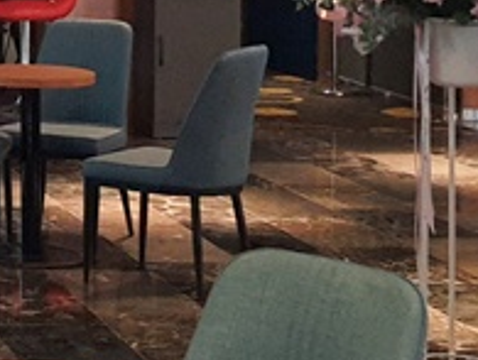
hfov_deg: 13.1
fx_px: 1840
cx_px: -436
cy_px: -76
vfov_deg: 11.0
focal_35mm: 133
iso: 500
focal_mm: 4.32
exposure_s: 1/40
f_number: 1.7
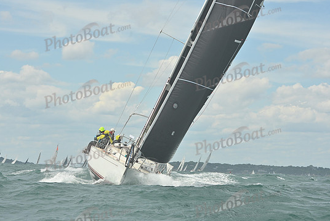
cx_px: 163
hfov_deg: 15.5
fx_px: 1211
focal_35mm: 132
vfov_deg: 10.4
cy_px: 116
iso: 320
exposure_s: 1/1250
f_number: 11
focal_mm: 122
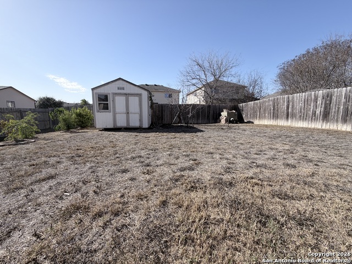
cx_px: 176
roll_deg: -0.9
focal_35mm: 14
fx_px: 142
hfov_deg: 102.1
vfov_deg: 85.7
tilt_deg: -7.3
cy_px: 132
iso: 20
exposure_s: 1/770
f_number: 2.2
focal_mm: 2.22
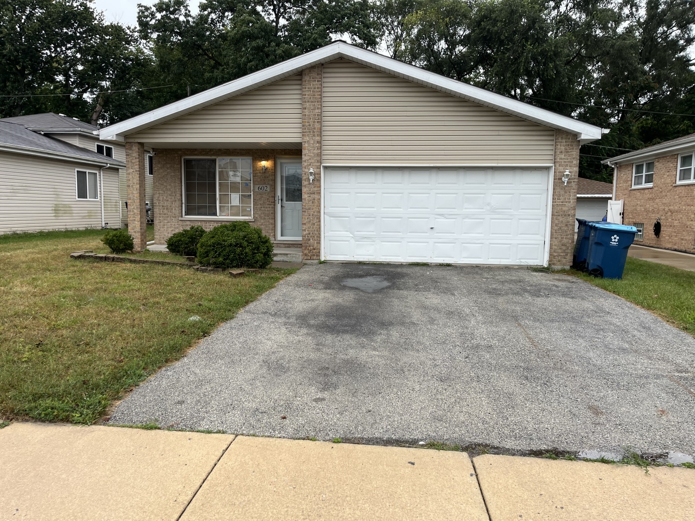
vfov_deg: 53.1
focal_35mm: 26
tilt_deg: -5.0
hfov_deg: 67.3
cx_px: 348
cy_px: 260
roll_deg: -0.7
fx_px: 522
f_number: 1.6
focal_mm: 5.1
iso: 40
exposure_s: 1/122
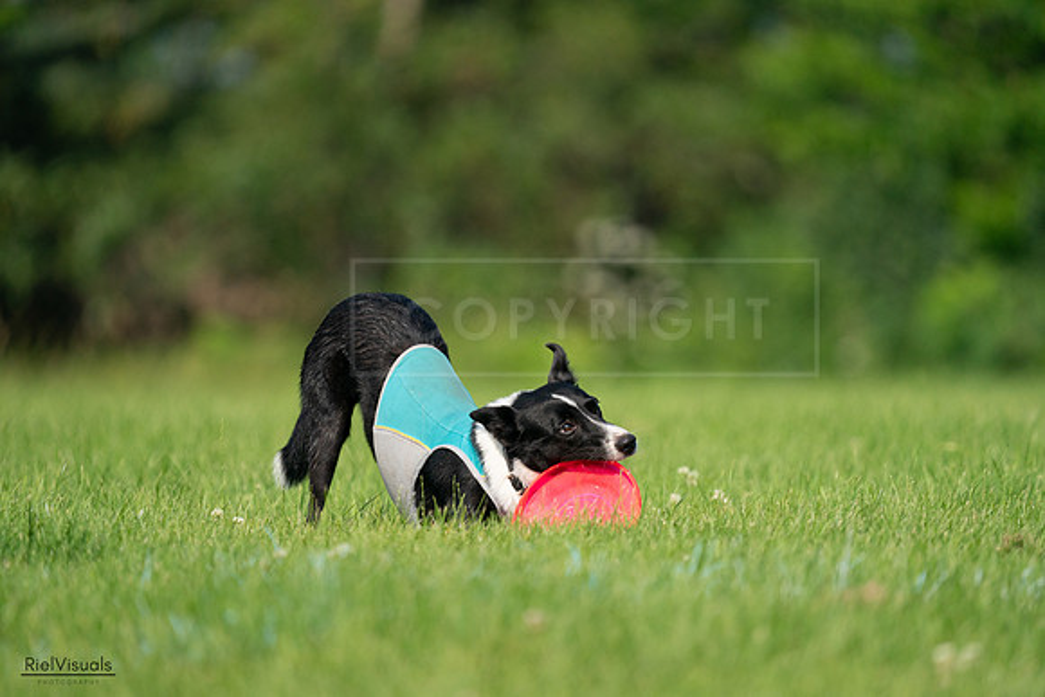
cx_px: 522
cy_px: 348
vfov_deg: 2.3
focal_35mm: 600
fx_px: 17420
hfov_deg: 3.4
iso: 1250
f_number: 6.3
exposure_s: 1/4000
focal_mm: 600
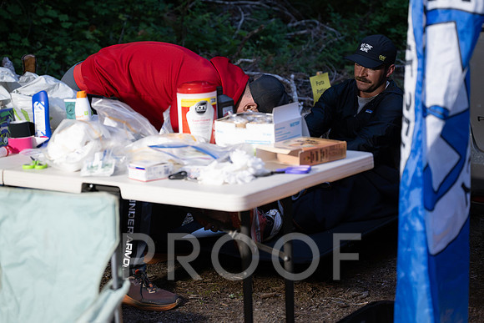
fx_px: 1350
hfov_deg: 20.3
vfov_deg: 13.6
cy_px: 146
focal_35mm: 100
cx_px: 255
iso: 10000
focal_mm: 70
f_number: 2.8
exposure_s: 1/320
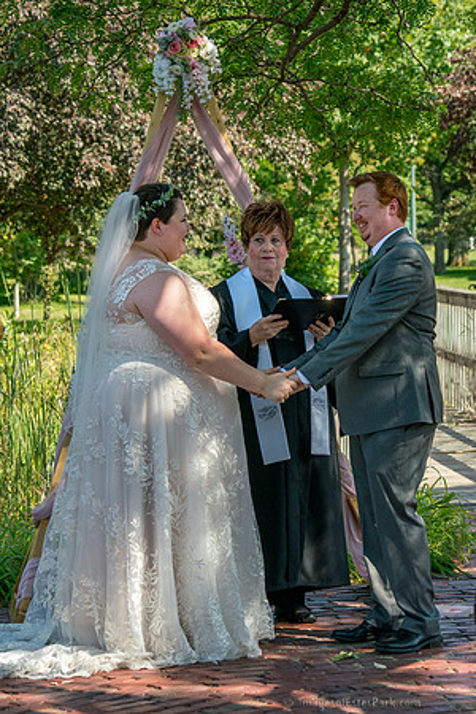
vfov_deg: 28.8
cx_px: 238
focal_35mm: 70
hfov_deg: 19.5
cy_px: 357
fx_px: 1388
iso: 500
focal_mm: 70
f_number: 5.6
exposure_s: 1/1250
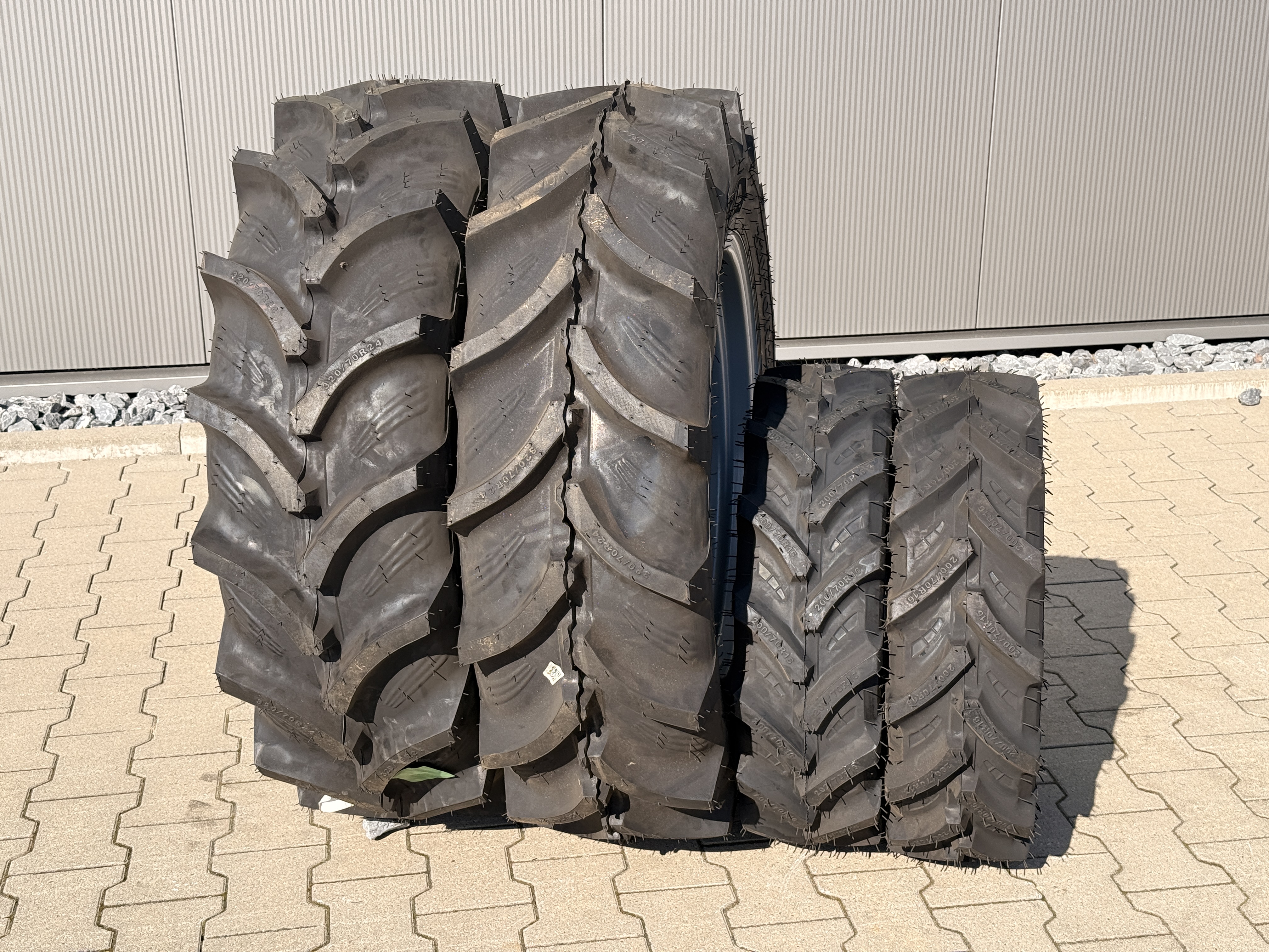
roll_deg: +1.2
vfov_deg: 30.3
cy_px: 476
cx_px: 634
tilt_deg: -19.4
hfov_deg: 39.7
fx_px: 1760
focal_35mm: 48
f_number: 1.78
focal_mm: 6.76
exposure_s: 1/2762
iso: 64
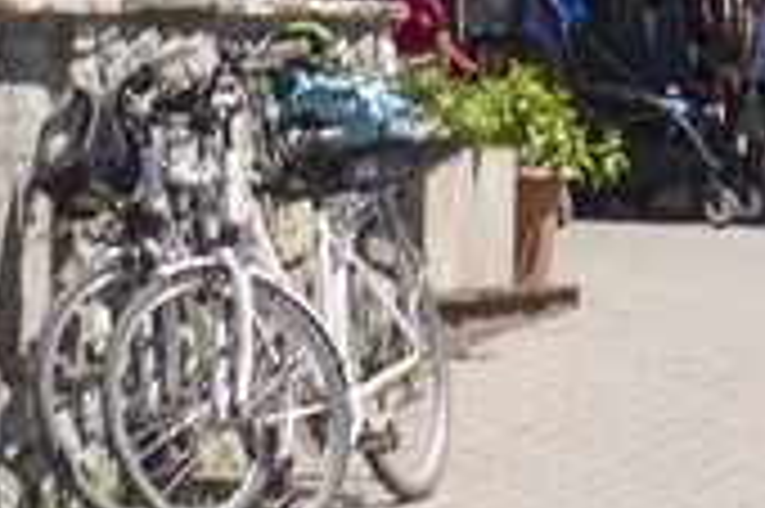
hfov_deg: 5.5
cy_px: -1225
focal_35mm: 377
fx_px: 8003
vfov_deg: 3.5
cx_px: 810
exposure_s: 1/4000
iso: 200
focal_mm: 50
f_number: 1.7
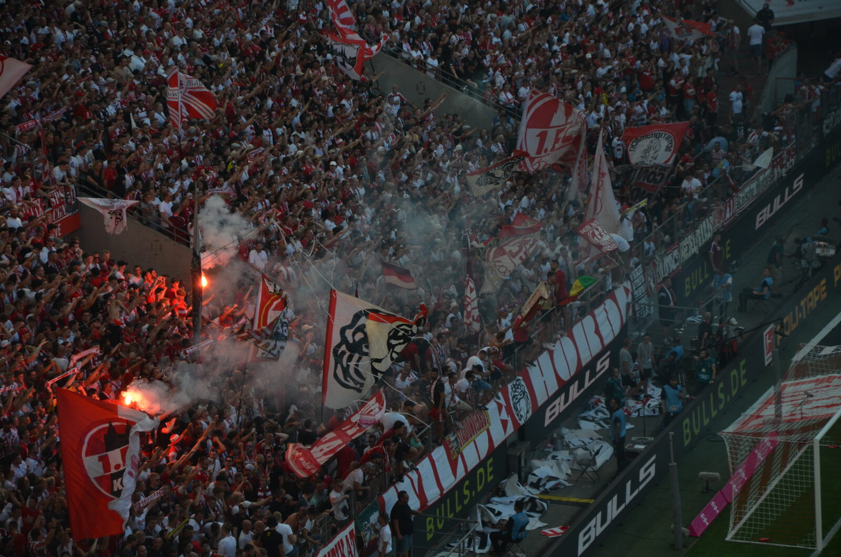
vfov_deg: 8.7
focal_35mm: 158
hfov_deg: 13.1
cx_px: 420
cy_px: 278
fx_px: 3672
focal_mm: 105
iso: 280
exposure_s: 1/500
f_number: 5.6
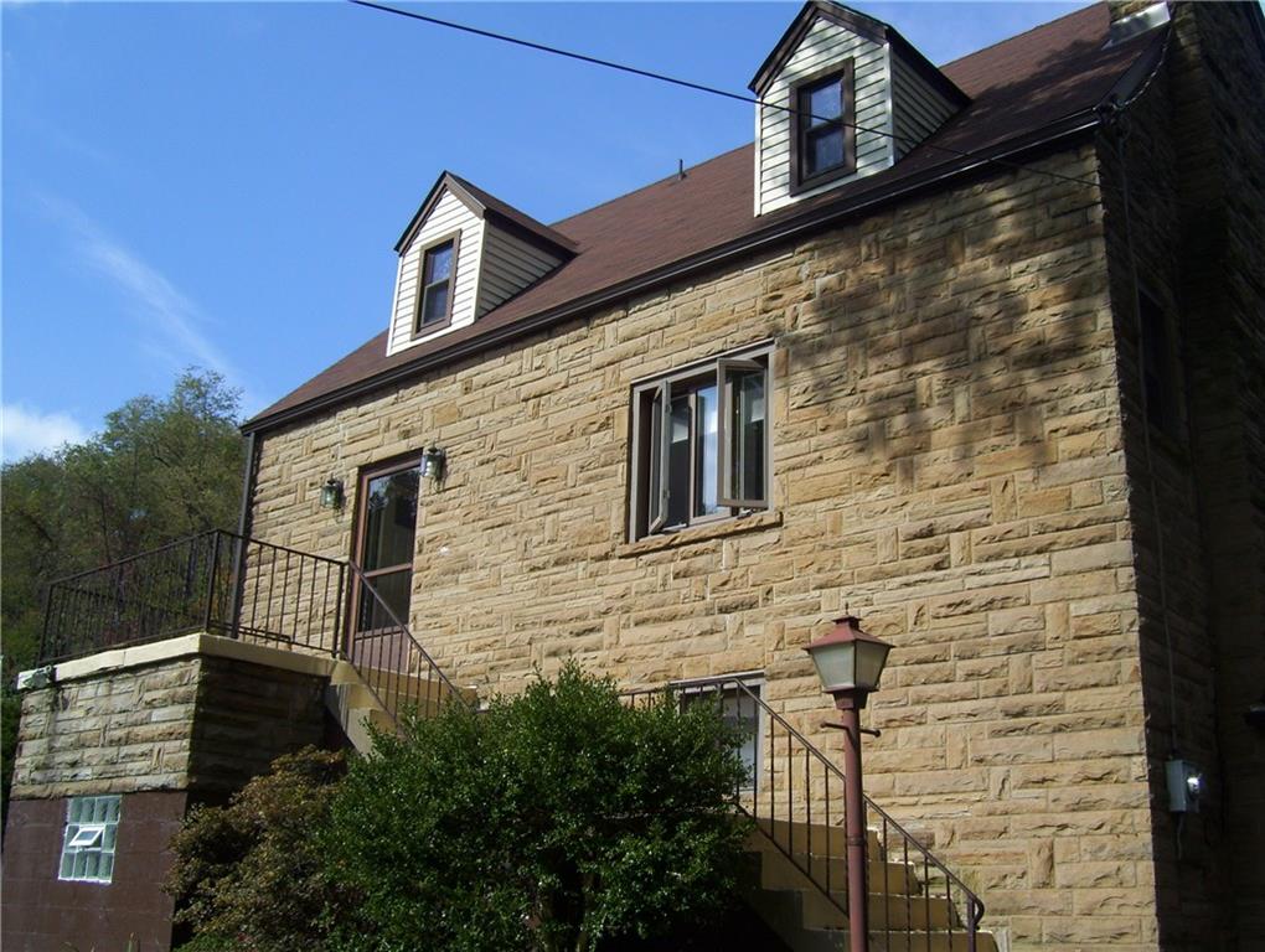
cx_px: 632
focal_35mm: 36
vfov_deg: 39.7
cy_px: 476
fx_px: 1317
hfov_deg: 51.3
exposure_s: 1/400
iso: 80
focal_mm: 6
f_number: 4.8
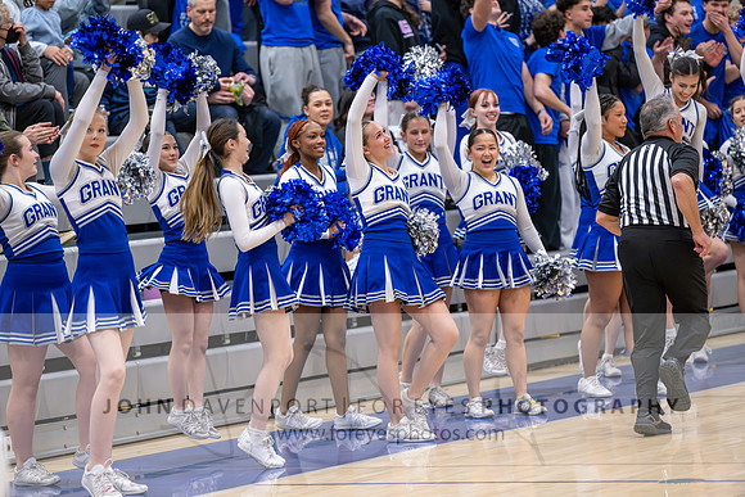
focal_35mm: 200
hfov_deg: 10.3
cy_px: 248
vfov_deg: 6.9
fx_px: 4140
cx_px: 372
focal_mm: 200
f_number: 2.8
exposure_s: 1/1000
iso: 6400
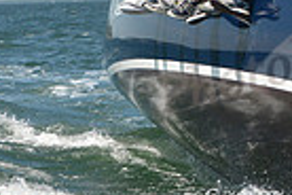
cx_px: 567
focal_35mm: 327
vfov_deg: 4.2
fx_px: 2652
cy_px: -79
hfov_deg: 6.1
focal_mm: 78
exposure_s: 1/1250
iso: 280
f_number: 8
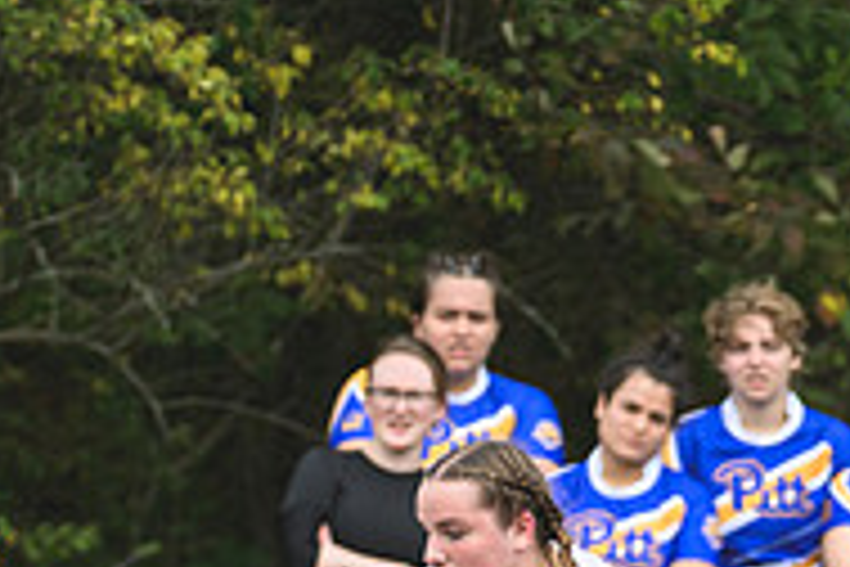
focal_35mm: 1561
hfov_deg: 1.3
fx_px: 36854
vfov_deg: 0.9
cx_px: 315
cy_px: 675
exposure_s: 1/1000
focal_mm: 340
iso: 450
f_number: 6
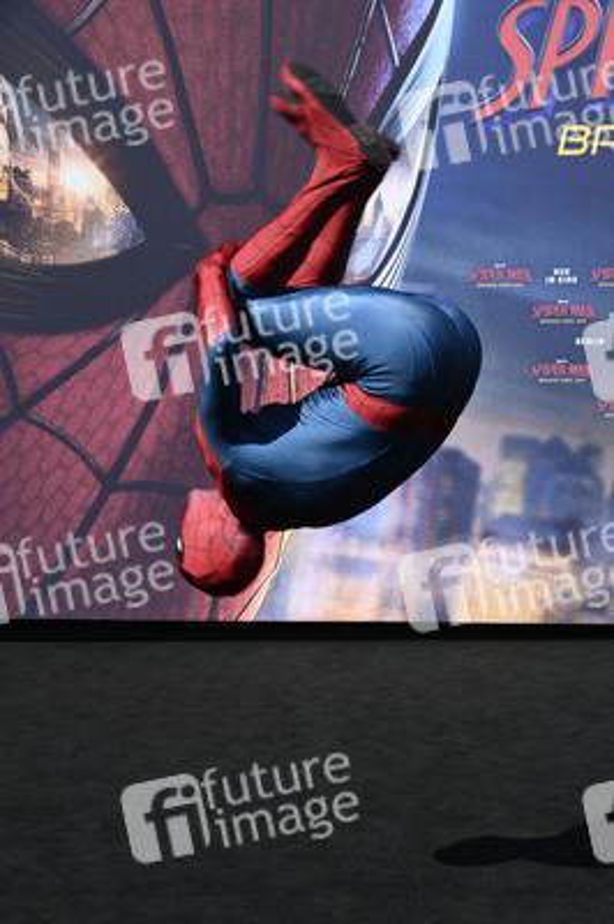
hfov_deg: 29.8
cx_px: 307
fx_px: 1153
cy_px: 462
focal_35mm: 45
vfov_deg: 43.6
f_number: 6.3
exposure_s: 1/400
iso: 100
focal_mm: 45
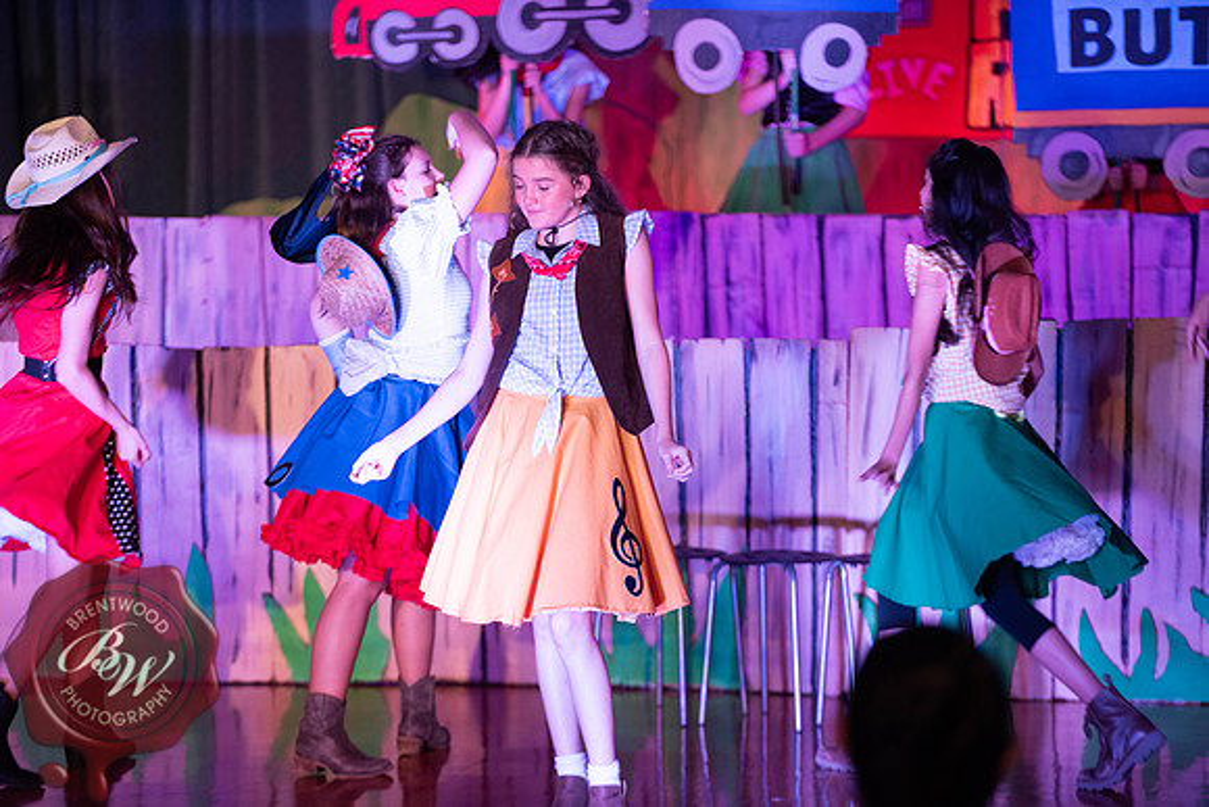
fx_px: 5374
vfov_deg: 8.6
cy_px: 404
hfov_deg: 12.8
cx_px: 604
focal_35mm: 160
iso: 720
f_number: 2.8
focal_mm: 160
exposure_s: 1/160
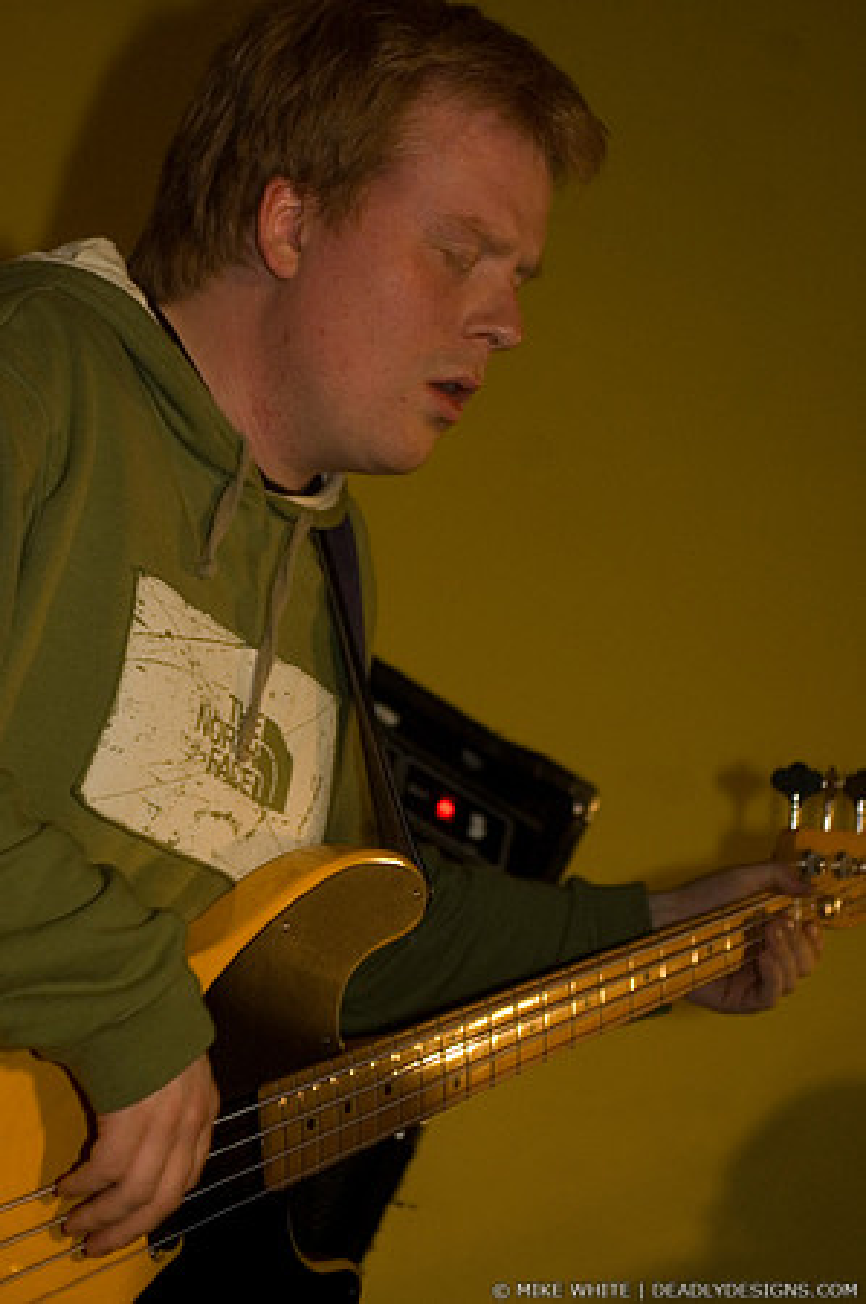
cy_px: 652
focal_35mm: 105
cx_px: 433
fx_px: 3797
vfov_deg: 19.5
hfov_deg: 13.0
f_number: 3.2
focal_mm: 70
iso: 800
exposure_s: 1/40
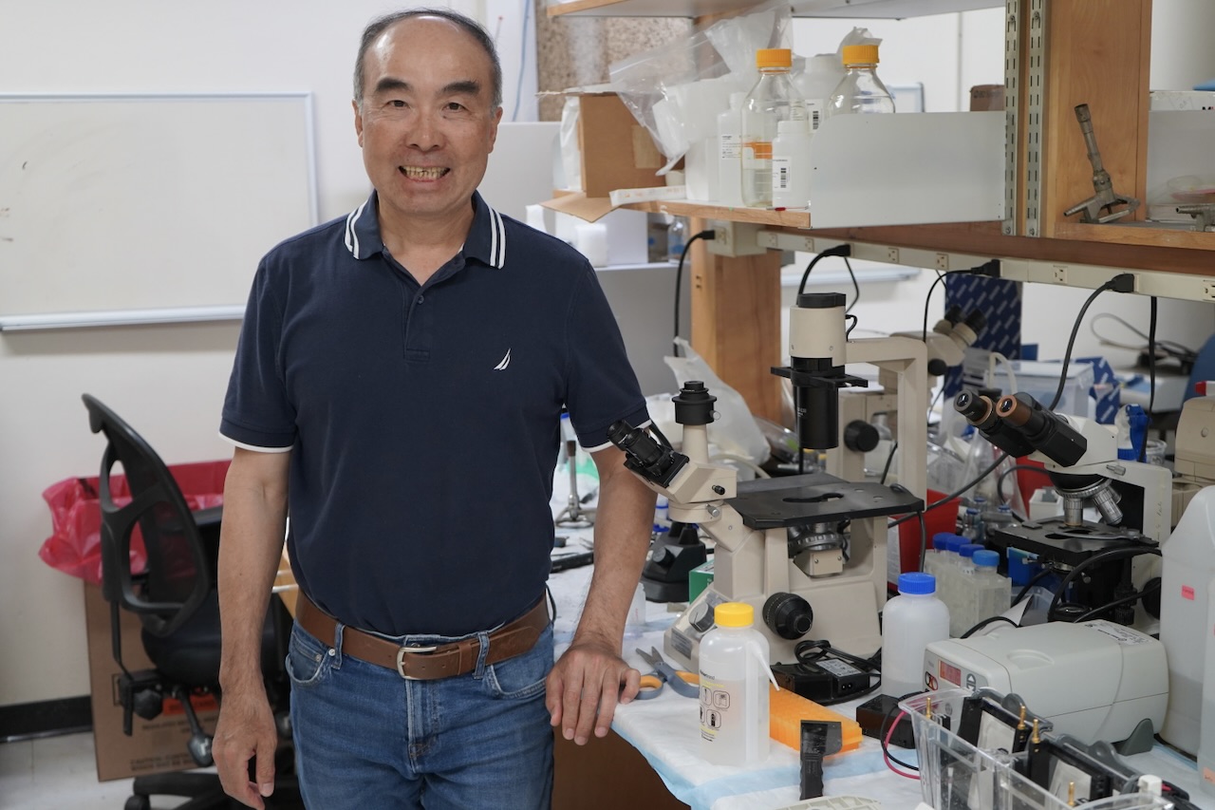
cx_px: 608
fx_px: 1518
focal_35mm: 45
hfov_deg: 43.6
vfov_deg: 29.9
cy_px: 405
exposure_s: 1/160
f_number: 4.5
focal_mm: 45
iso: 1600
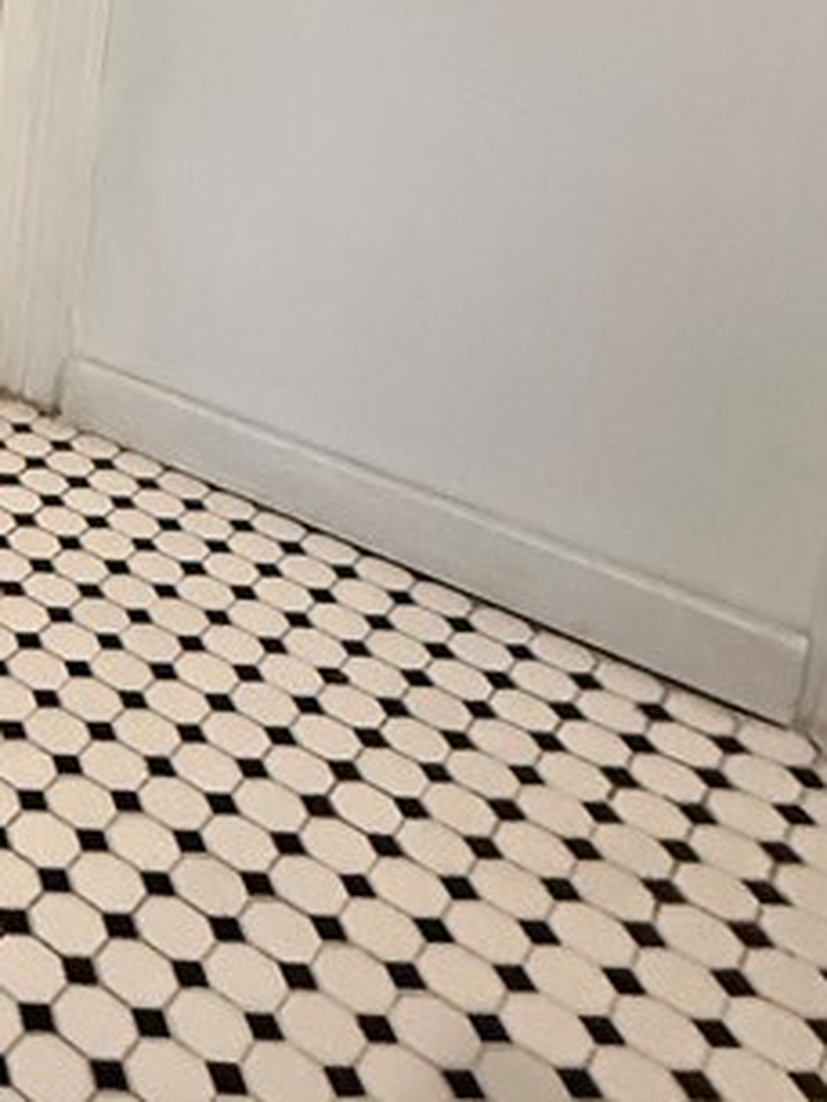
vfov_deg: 36.1
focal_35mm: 47
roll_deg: -2.0
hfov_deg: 25.4
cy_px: -18
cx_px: -318
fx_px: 1496
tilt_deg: -12.9
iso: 1000
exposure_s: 1/60
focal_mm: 2.22
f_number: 2.2
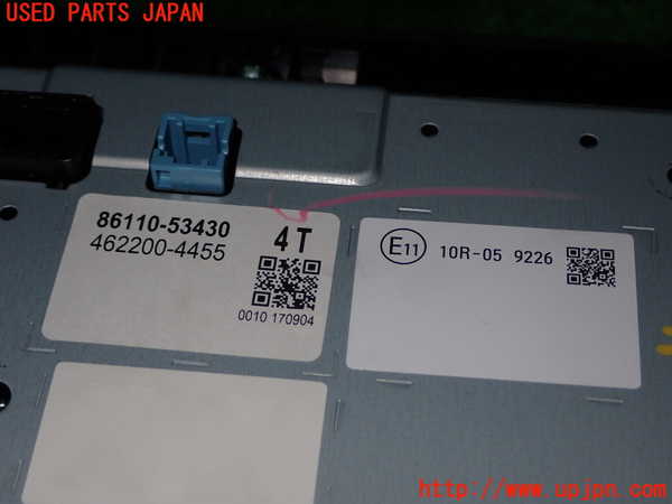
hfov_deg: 27.4
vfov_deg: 20.7
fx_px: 1378
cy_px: 252
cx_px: 336
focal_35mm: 71
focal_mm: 12.73
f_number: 11
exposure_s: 1/60
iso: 200
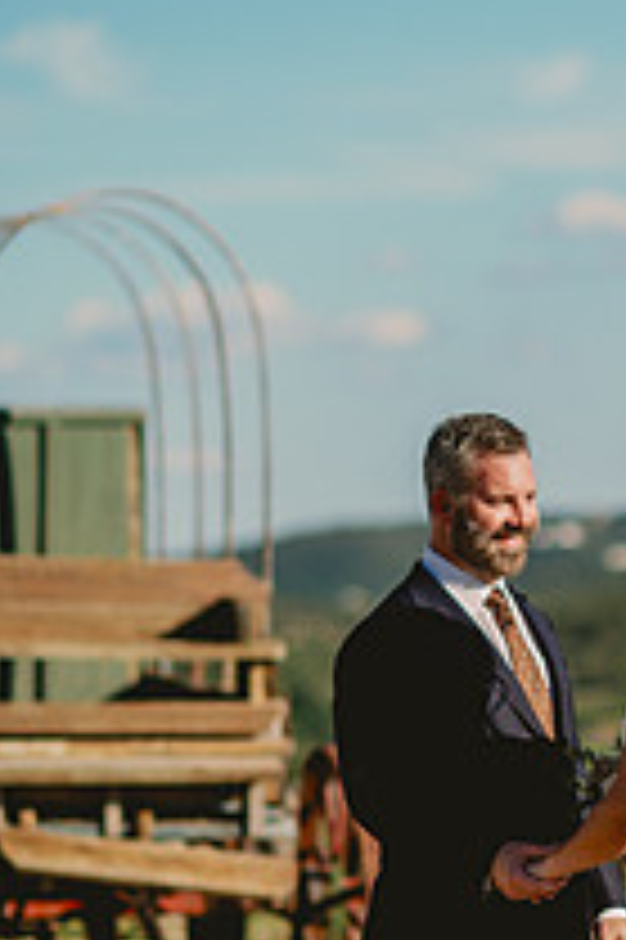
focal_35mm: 183
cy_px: 589
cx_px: 664
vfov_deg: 11.2
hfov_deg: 7.5
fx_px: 4781
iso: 50
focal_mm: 85
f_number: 2
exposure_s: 1/3200
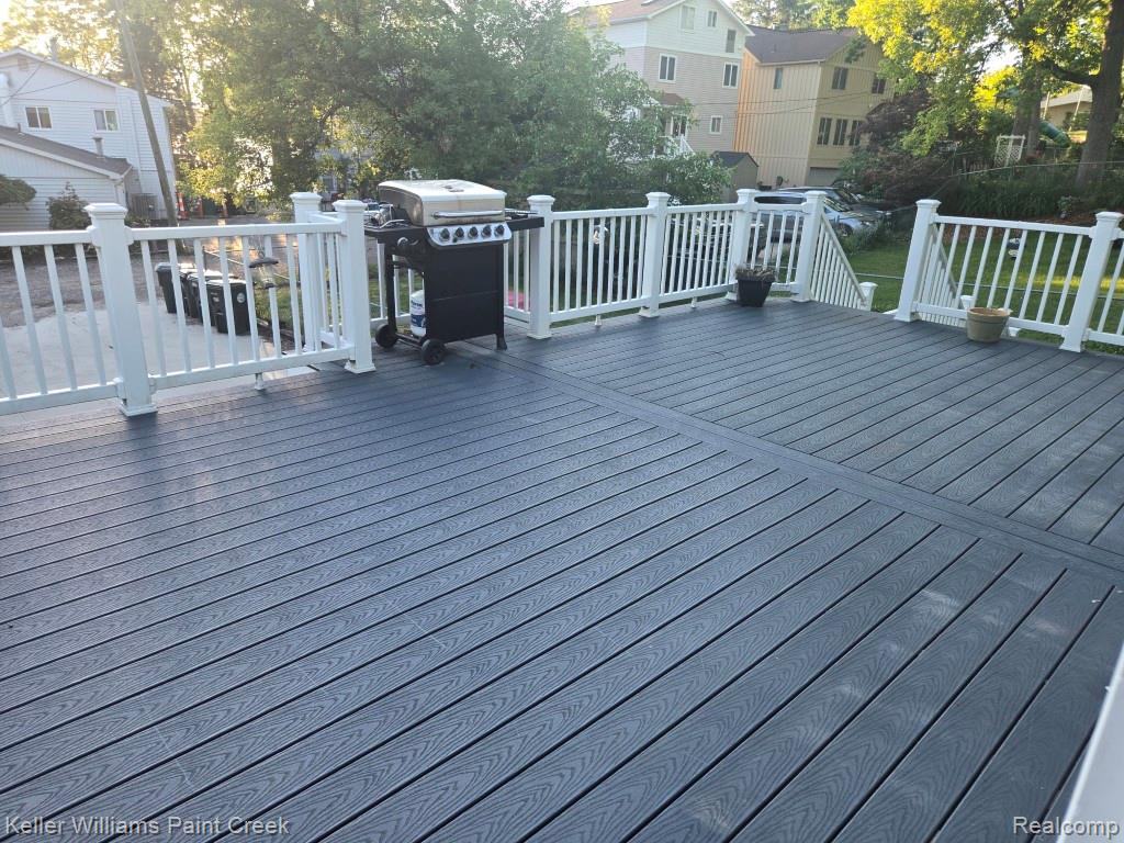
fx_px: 747
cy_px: 422
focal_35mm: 23
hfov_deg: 73.9
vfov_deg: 58.9
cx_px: 562
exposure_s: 1/120
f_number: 1.8
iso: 25
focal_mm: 5.4
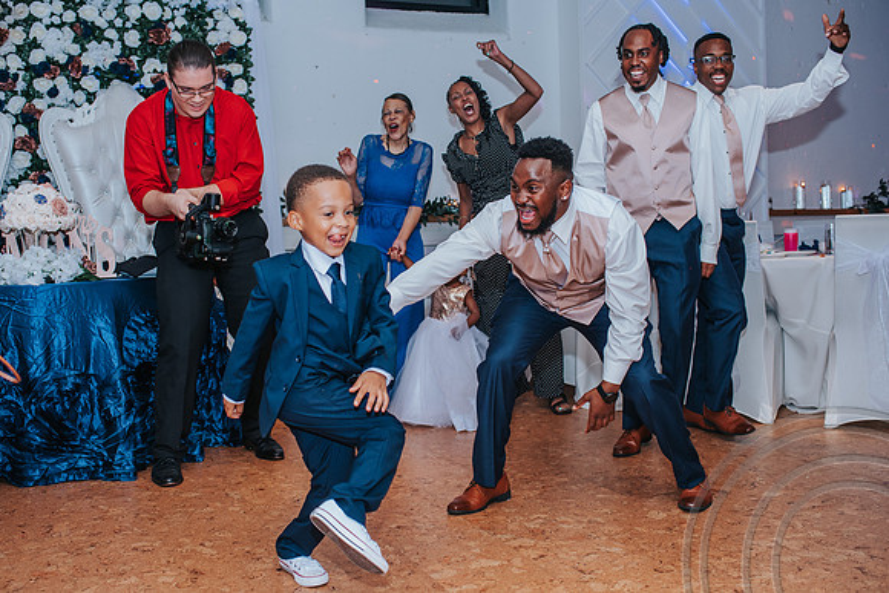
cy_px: 307
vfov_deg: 34.5
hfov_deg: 49.8
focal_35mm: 39
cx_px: 398
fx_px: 956
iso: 640
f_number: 3.5
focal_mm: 35
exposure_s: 1/200
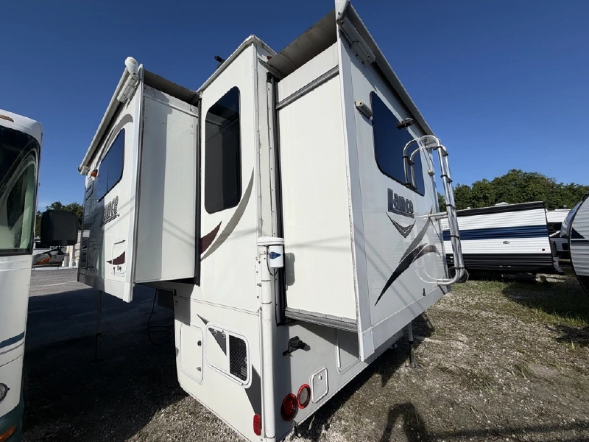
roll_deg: +1.7
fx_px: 238
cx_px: 294
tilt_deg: +6.0
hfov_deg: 102.1
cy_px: 221
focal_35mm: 14
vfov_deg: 85.7
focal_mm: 2.22
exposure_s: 1/1745
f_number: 2.2
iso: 20
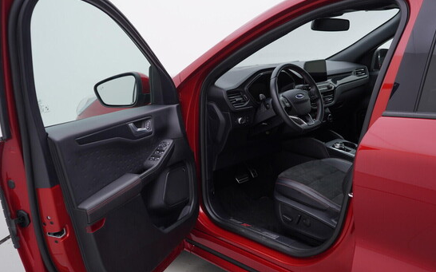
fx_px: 440
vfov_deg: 34.4
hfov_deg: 52.8
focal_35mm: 37
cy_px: 126
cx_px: 217
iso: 125
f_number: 3.5
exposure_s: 1/60
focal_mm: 24
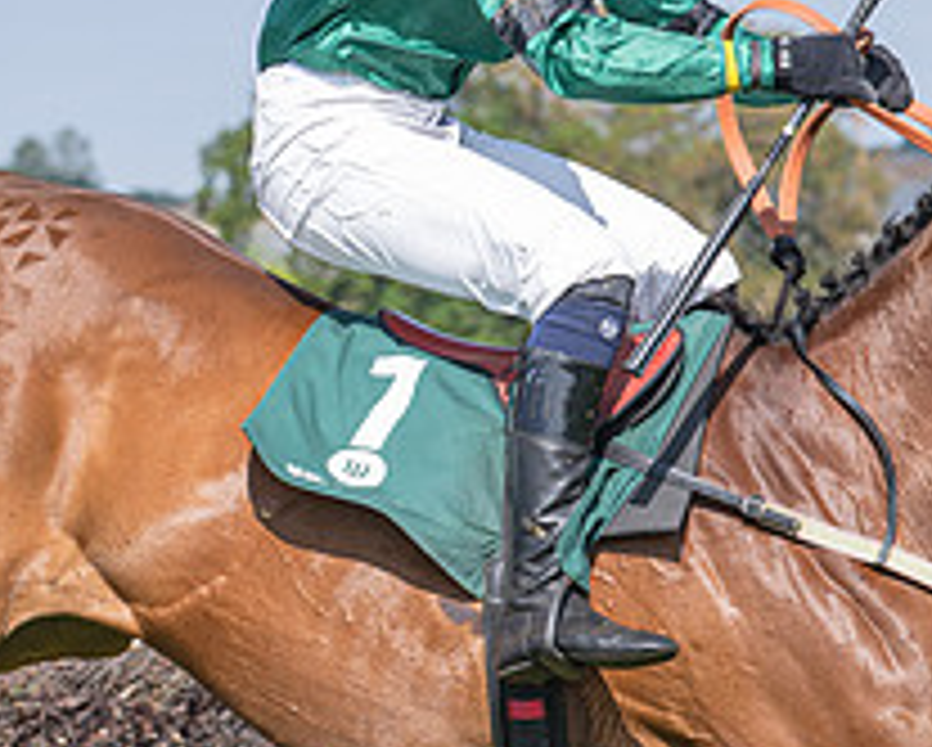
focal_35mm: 236
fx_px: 6516
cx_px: 663
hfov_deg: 8.2
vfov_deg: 6.6
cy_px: 525
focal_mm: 70
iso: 200
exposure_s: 1/1600
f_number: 4
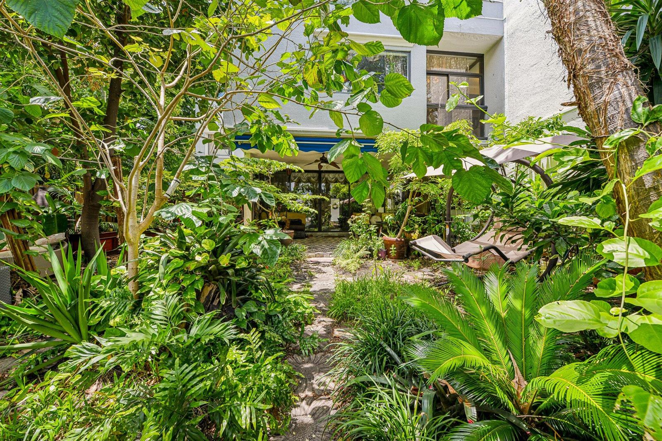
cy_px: 220
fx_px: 257
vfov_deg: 81.2
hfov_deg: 104.3
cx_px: 331
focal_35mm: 14
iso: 200
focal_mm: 14
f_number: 9
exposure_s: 1/100
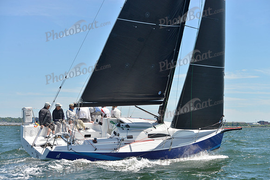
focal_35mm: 70
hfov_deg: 28.8
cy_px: 90
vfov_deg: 19.5
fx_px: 525
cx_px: 135
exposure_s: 1/1250
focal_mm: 70
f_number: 6.3
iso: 280
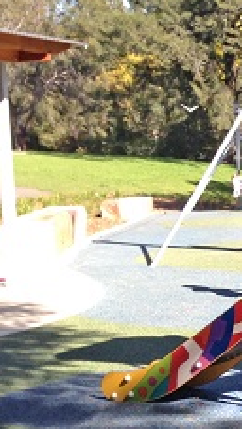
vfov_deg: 18.4
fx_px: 1321
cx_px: 570
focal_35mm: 116
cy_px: 283
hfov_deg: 9.4
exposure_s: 1/420
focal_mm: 4.12
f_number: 2.4
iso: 50
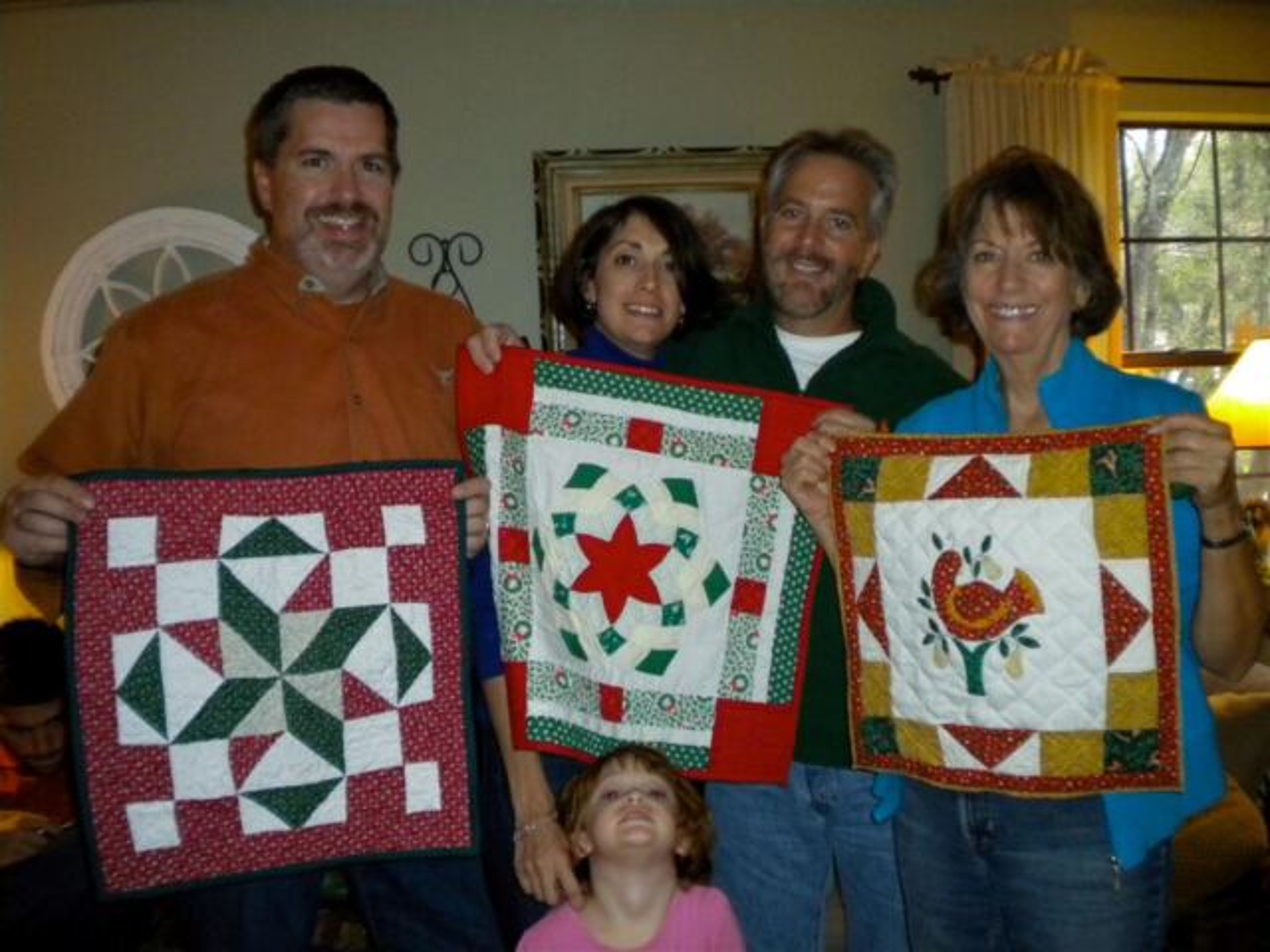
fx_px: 1284
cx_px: 635
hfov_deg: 52.6
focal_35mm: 35
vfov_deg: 40.7
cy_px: 476
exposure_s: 1/30
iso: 400
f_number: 3.1
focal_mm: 6.3
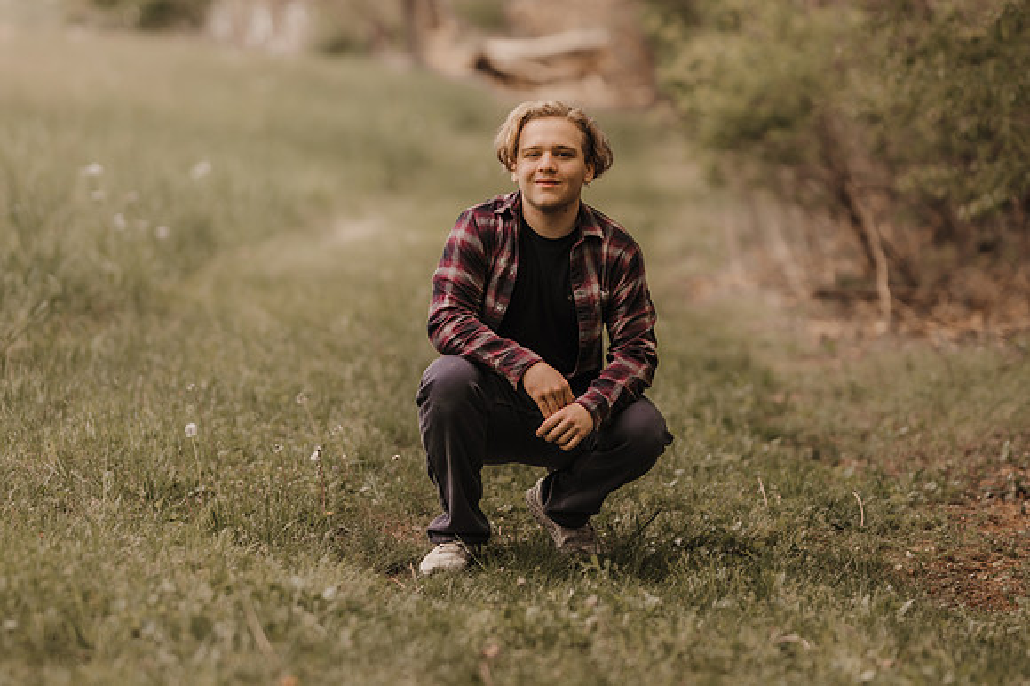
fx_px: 3631
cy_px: 343
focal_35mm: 127
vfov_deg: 10.8
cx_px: 515
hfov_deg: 16.1
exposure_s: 1/1600
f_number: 1.6
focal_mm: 85
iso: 125
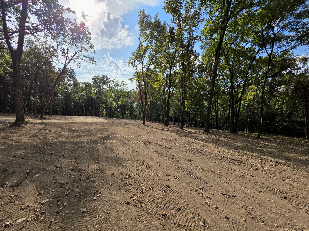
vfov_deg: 89.9
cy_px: 116
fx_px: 116
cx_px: 154
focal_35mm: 13
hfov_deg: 106.2
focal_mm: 2.2
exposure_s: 1/3333
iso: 40
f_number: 1.9
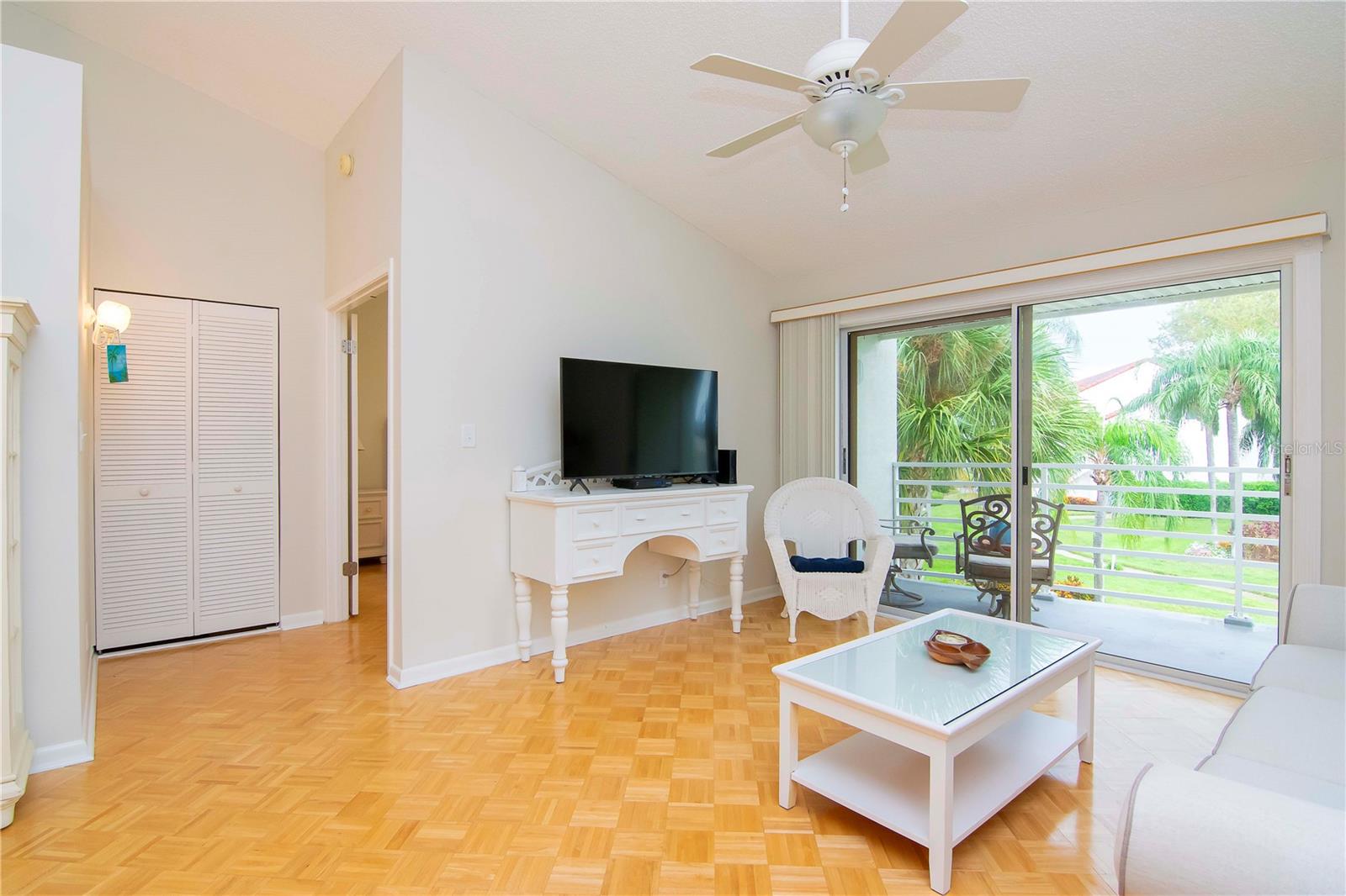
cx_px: 673
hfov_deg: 95.0
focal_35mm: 16
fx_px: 617
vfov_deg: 72.0
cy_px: 448
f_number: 10
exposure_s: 1/50
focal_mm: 11
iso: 800
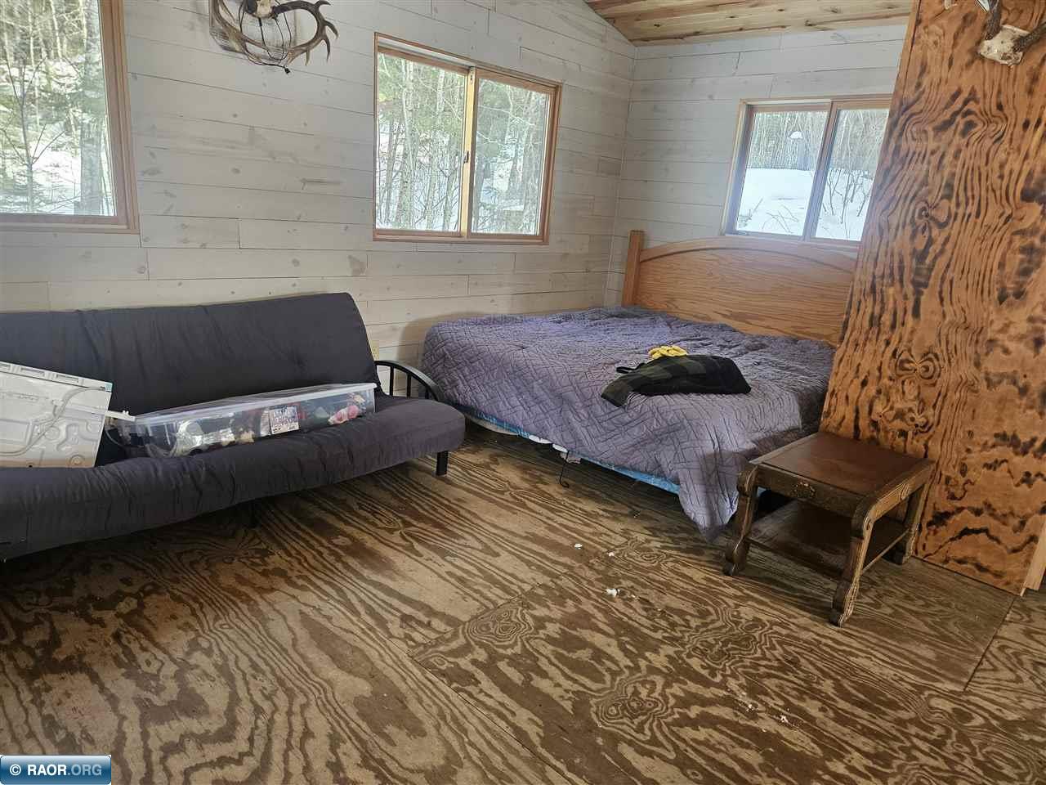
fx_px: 695
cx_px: 523
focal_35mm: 23
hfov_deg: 73.9
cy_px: 392
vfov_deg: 58.9
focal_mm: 5.4
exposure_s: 1/120
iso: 160
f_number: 1.8
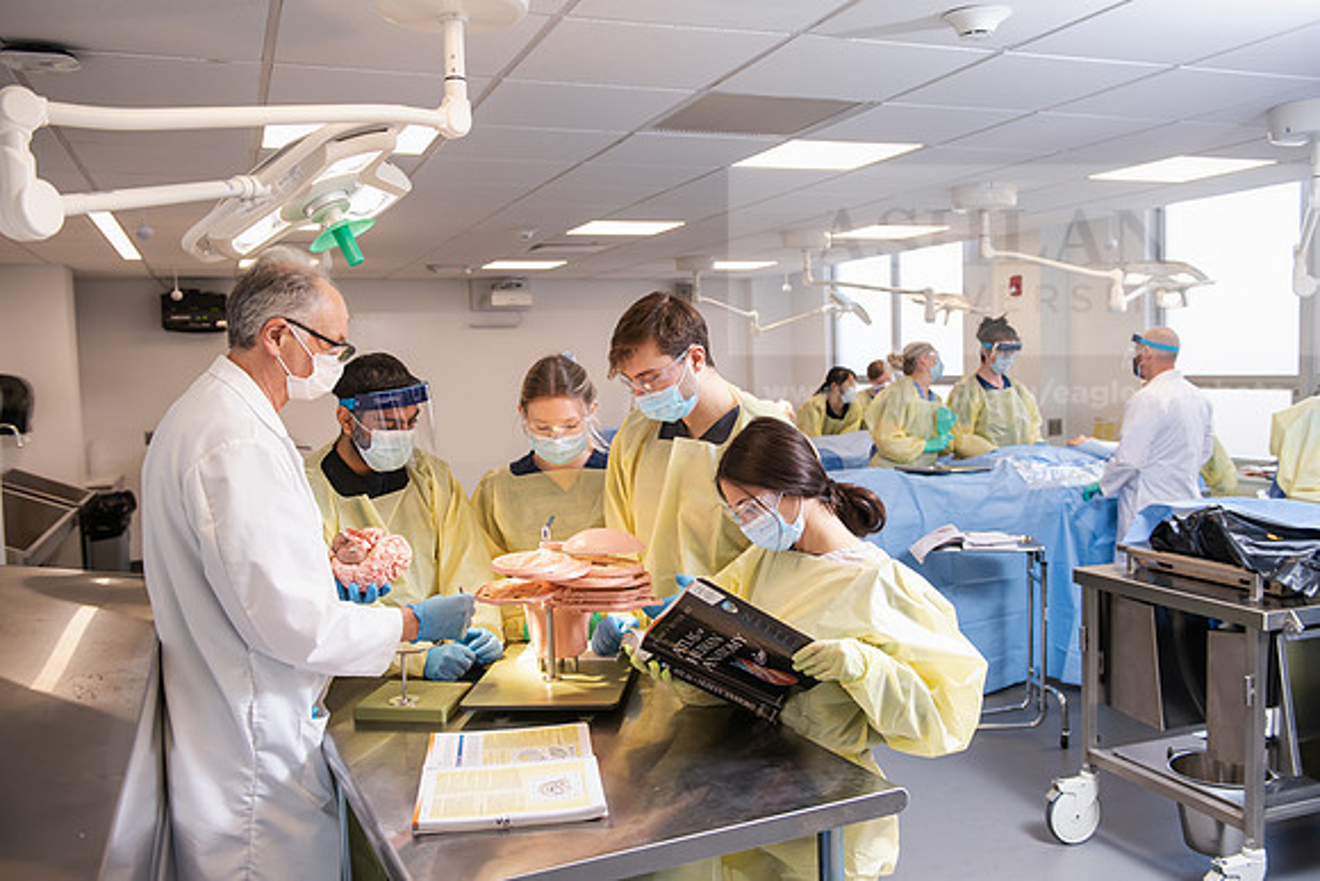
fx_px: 1174
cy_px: 440
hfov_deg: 58.7
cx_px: 660
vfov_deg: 41.1
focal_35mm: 32
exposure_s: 1/160
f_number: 4
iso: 500
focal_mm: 32
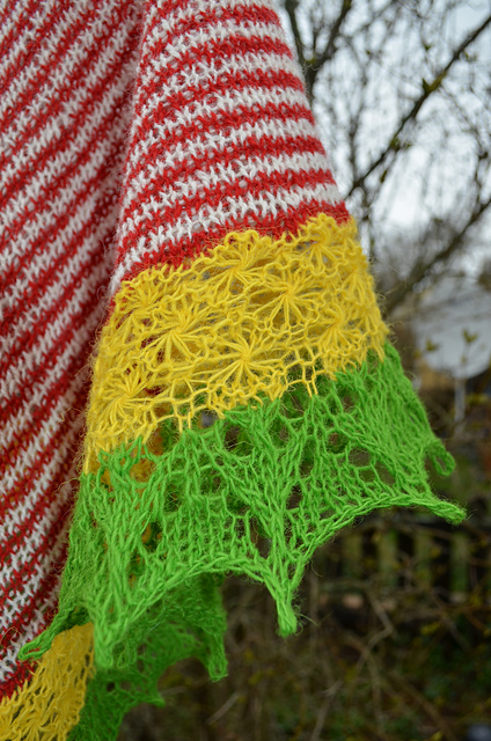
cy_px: 370
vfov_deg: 62.0
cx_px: 246
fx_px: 616
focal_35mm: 30
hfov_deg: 43.4
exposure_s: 1/125
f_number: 5.6
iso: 200
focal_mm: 20
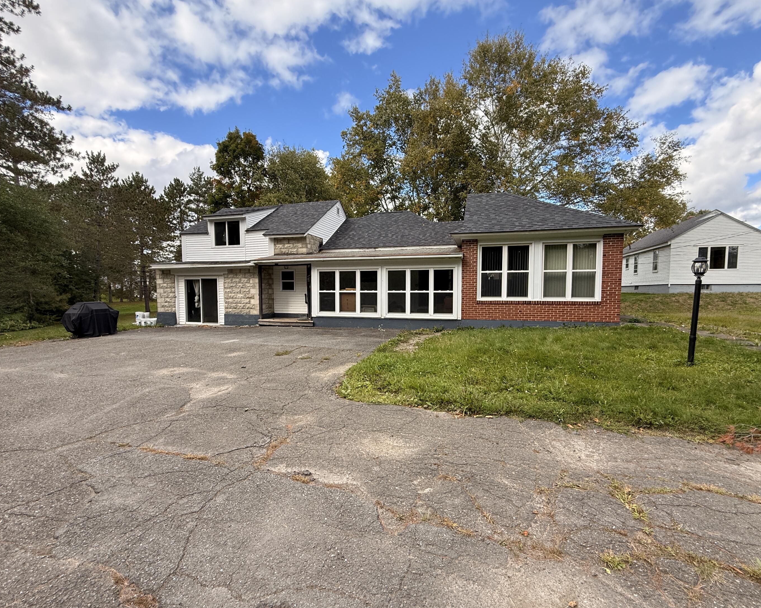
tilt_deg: -2.8
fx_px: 338
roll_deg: -0.5
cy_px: 311
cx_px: 392
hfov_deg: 96.8
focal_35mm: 15
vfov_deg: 84.0
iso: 64
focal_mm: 2.22
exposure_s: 1/613
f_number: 2.2
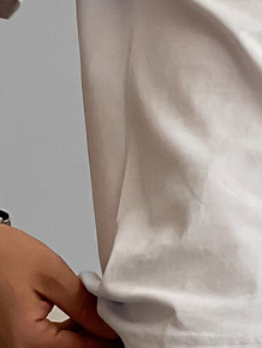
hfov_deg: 9.2
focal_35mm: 160
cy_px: 881
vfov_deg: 10.4
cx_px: 254
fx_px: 1612
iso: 50
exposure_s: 1/120
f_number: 1.8
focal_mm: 3
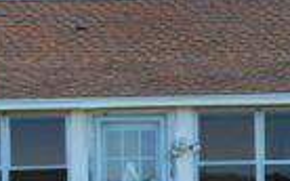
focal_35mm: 127
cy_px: 215
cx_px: 107
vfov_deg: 10.1
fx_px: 1003
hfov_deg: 16.4
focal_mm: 6.7
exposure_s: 1/500
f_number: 3.9
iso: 80
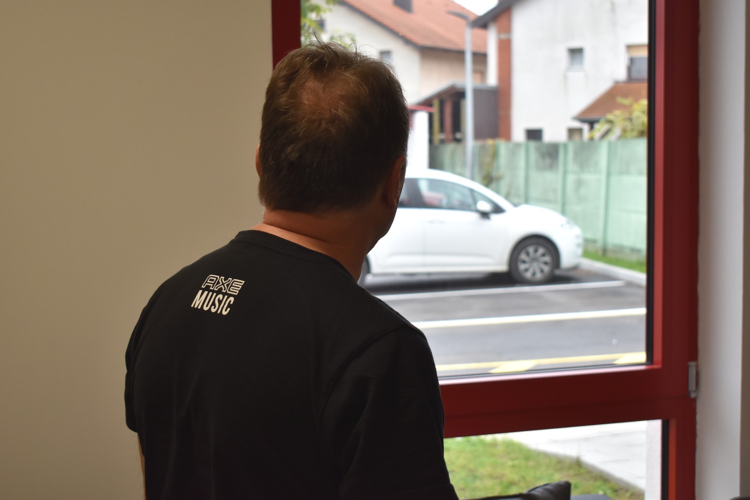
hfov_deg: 33.4
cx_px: 375
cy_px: 250
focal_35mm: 60
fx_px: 1250
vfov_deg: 22.6
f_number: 4.8
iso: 720
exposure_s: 1/250
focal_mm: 40
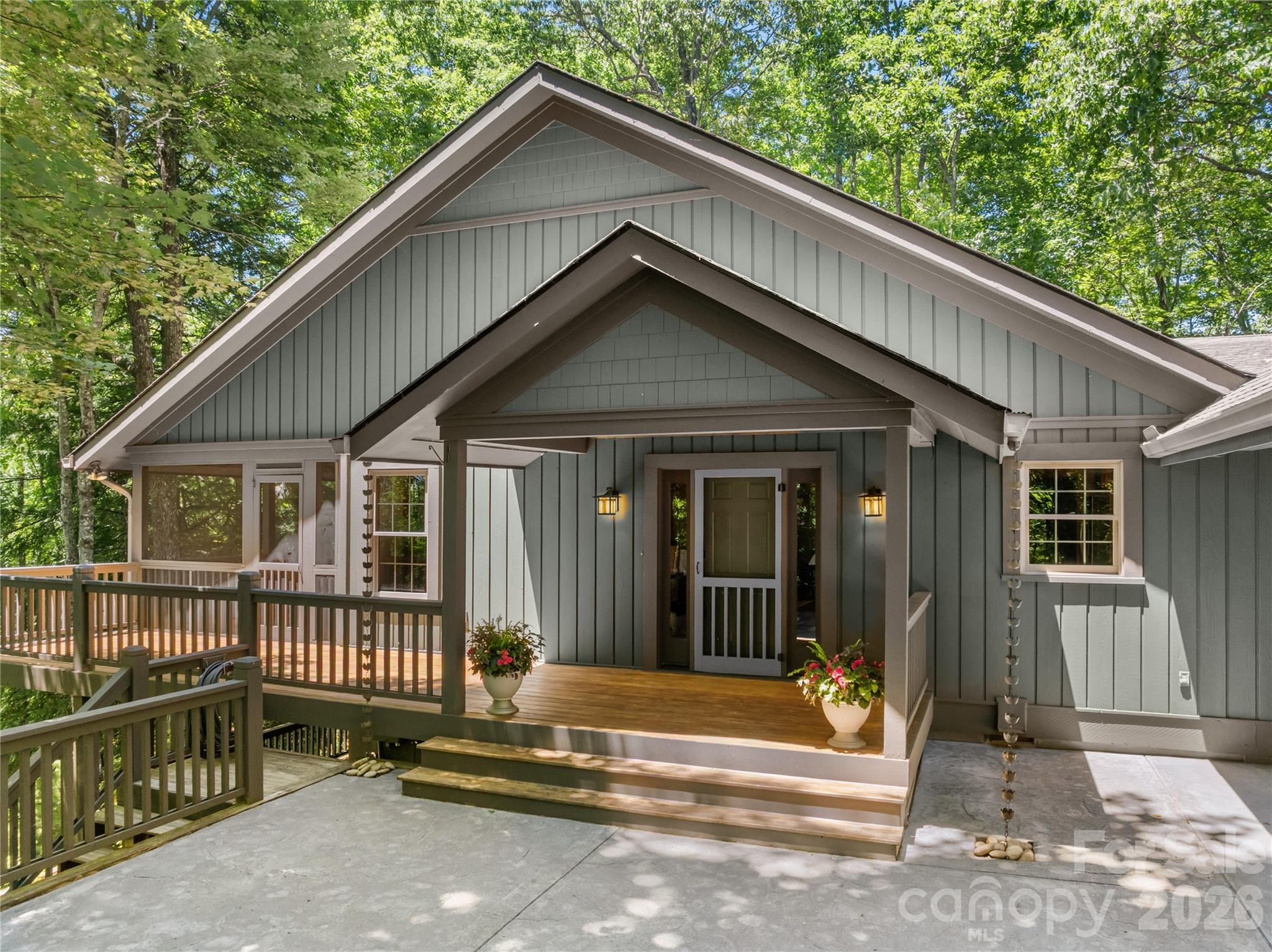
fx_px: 881
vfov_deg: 56.8
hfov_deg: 71.6
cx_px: 636
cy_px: 476
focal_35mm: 24
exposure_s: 1/200
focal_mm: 12.29
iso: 330
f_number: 2.8
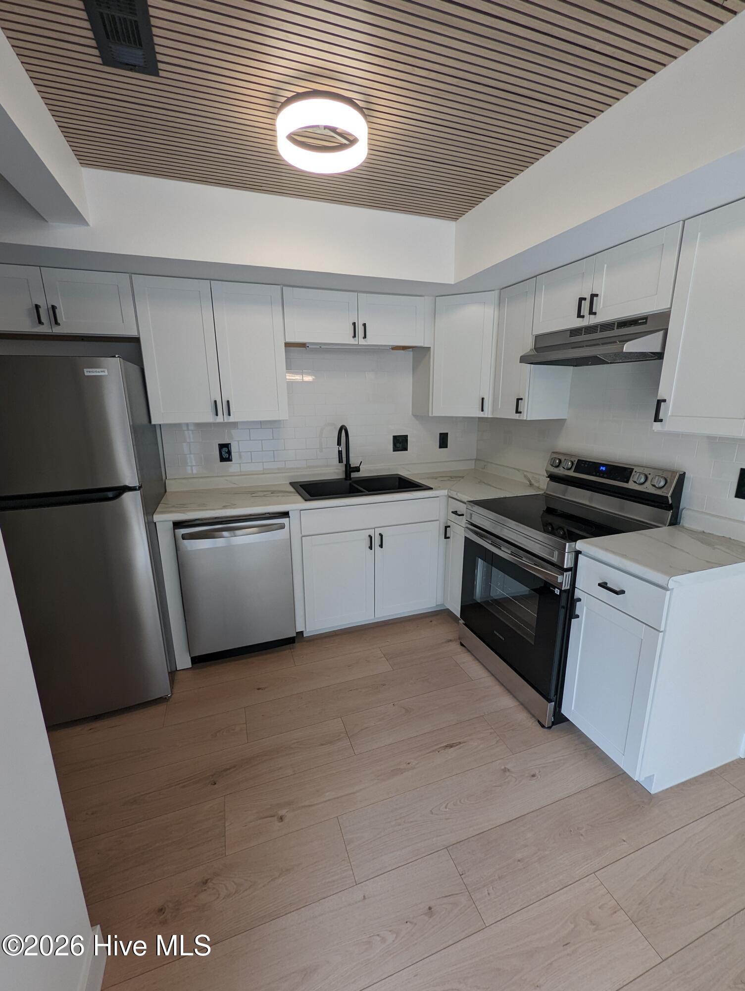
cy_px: 496
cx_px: 372
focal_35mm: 13
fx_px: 372
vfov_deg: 106.1
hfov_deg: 90.0
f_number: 2.2
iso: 44
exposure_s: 1/40
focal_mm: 1.95
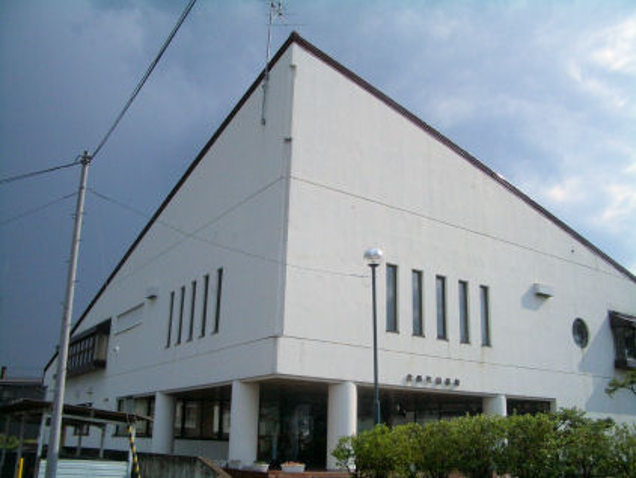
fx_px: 643
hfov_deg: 52.6
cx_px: 318
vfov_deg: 40.7
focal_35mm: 35
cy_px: 239
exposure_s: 1/2000
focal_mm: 5.8
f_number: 4.3
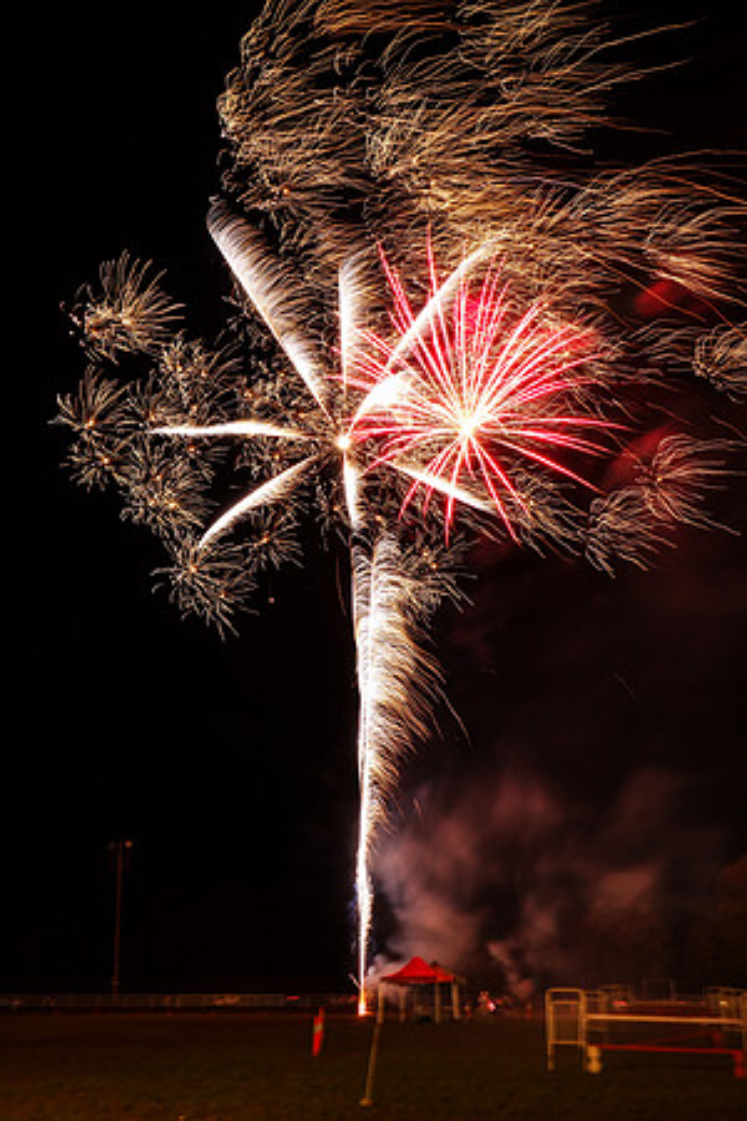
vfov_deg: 54.4
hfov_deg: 37.9
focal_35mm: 35
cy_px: 560
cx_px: 374
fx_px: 1089
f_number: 5.6
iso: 125
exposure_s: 2
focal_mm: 13.09
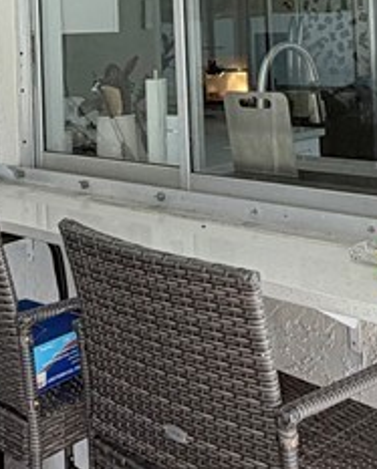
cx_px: 179
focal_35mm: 60
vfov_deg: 29.7
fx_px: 835
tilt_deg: +1.2
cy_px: 22
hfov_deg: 25.4
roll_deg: +2.3
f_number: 2.2
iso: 40
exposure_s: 1/175
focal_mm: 2.22
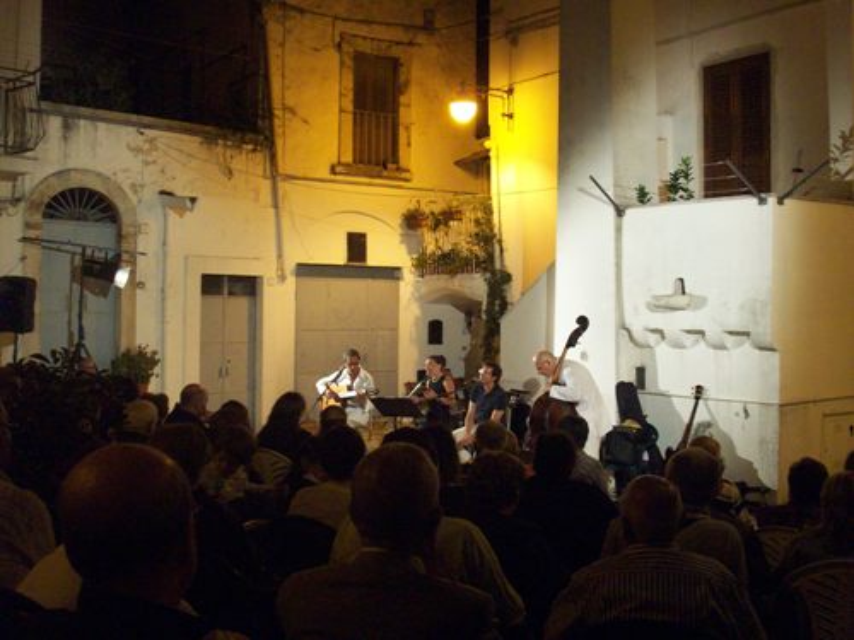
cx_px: 427
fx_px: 1135
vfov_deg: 31.5
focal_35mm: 46
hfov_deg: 41.2
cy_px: 320
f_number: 3.1
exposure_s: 1/8
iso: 200
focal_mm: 7.6
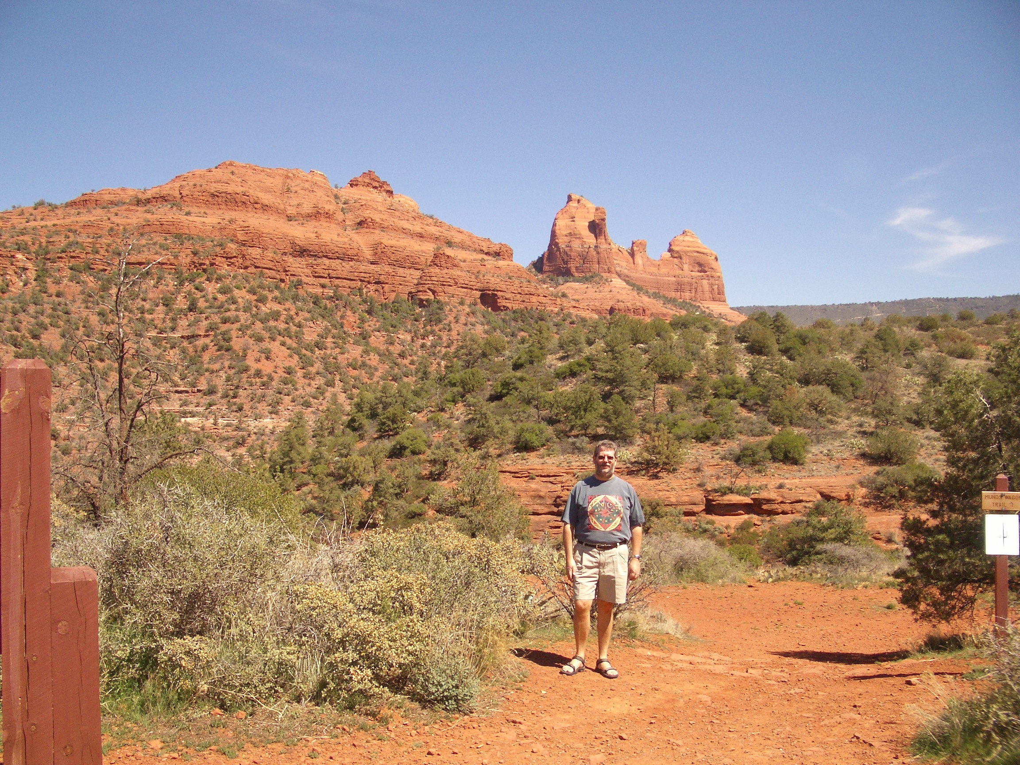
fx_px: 1031
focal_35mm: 35
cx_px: 510
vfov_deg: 40.7
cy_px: 382
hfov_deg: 52.6
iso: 100
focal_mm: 5.8
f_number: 4.3
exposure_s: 1/640
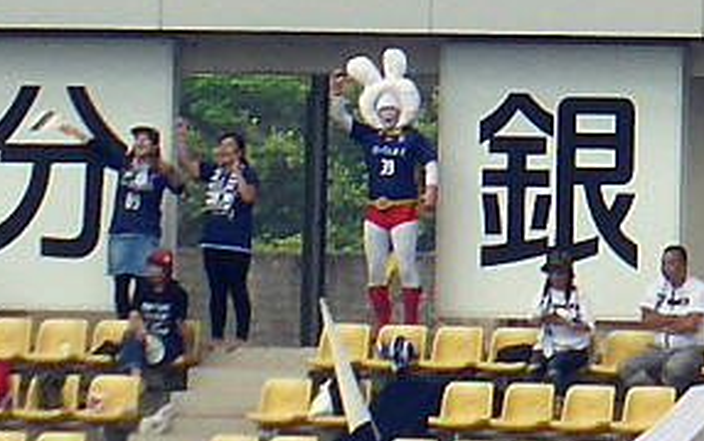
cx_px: 418
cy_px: 96
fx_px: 6795
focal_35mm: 354
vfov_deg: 3.7
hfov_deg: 5.9
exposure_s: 1/100
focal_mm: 35.6
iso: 100
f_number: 5.5
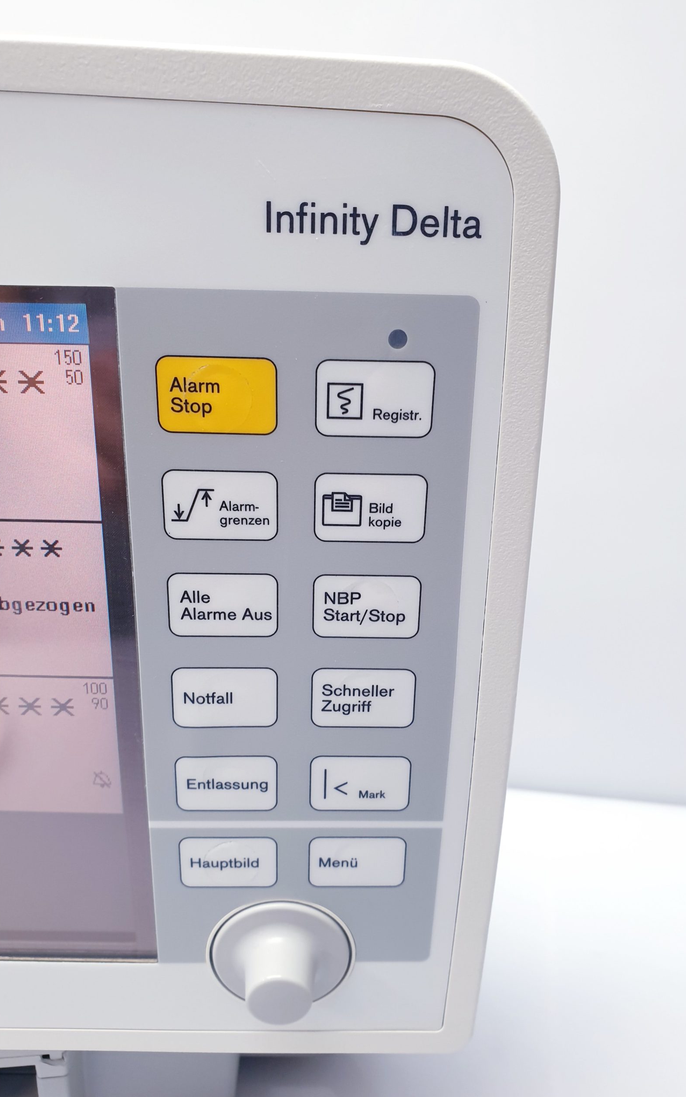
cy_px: 557
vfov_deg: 66.5
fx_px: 838
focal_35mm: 28
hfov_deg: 44.5
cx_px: 342
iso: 125
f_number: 2.4
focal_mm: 4.3
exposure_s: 1/50
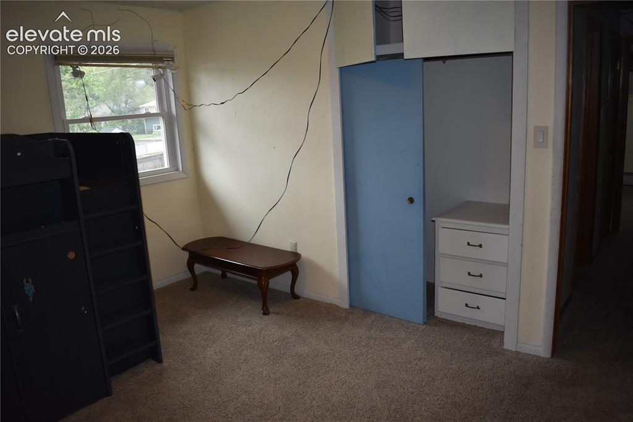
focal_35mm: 27
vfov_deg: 47.9
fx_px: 475
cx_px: 316
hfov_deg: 67.4
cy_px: 211
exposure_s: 1/200
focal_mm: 18
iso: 900
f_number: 3.5
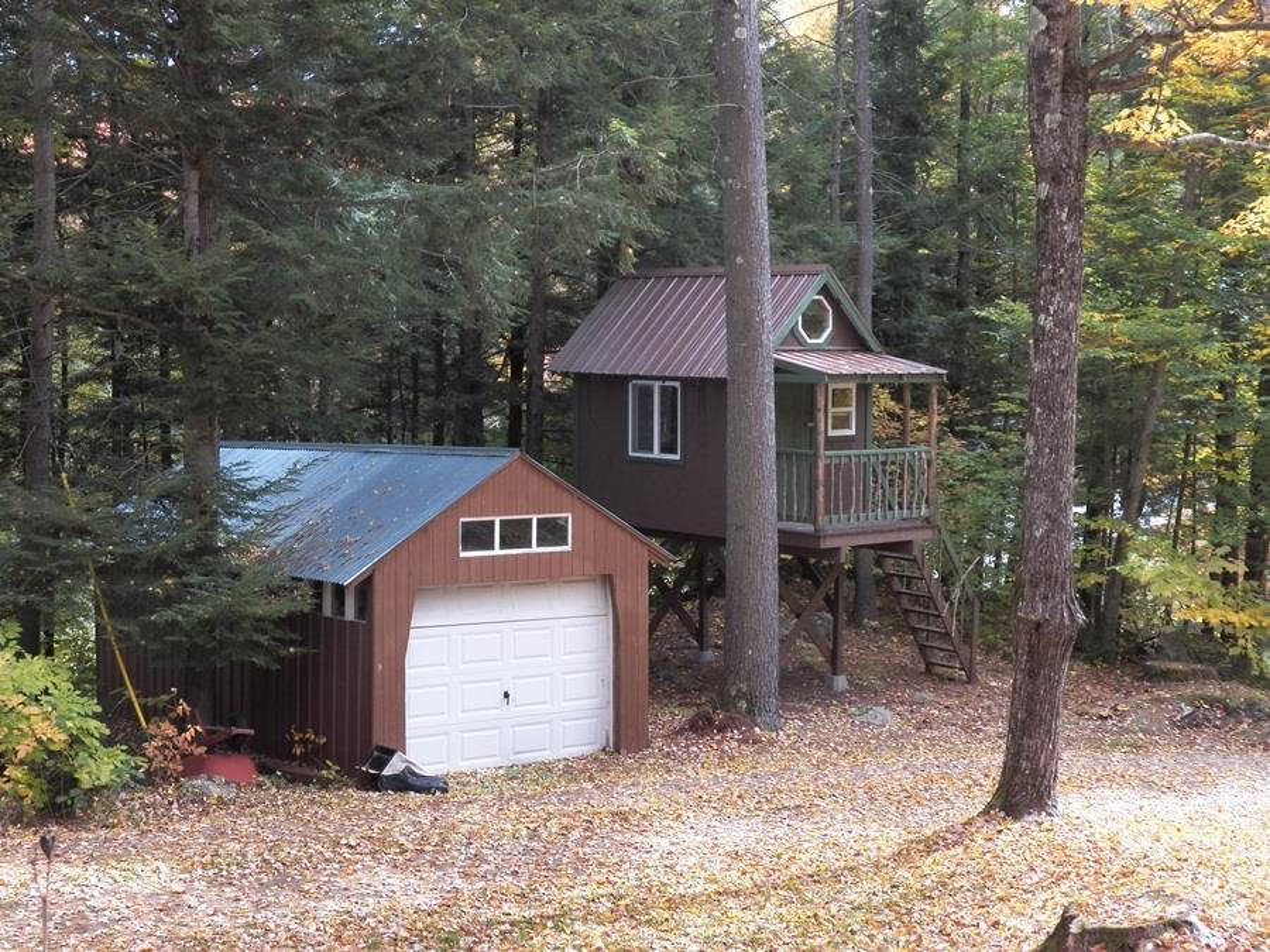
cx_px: 635
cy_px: 476
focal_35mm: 50
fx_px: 1834
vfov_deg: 29.1
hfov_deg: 38.2
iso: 125
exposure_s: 1/200
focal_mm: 8.9
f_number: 3.2
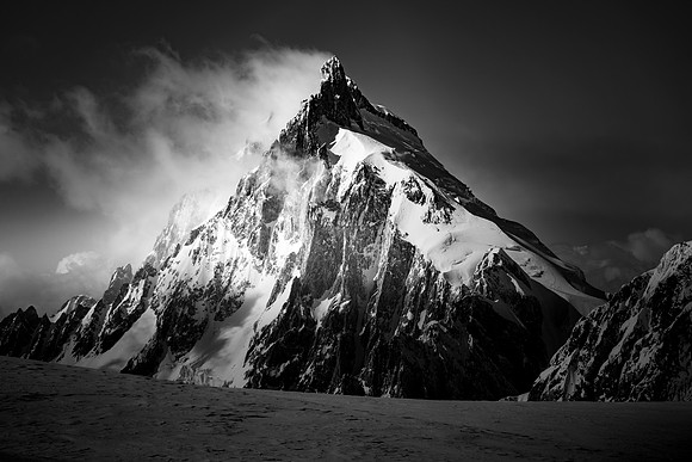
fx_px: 2019
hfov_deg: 19.5
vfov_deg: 13.0
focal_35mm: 105
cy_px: 231
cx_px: 346
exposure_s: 1/3200
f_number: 5
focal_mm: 105
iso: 100
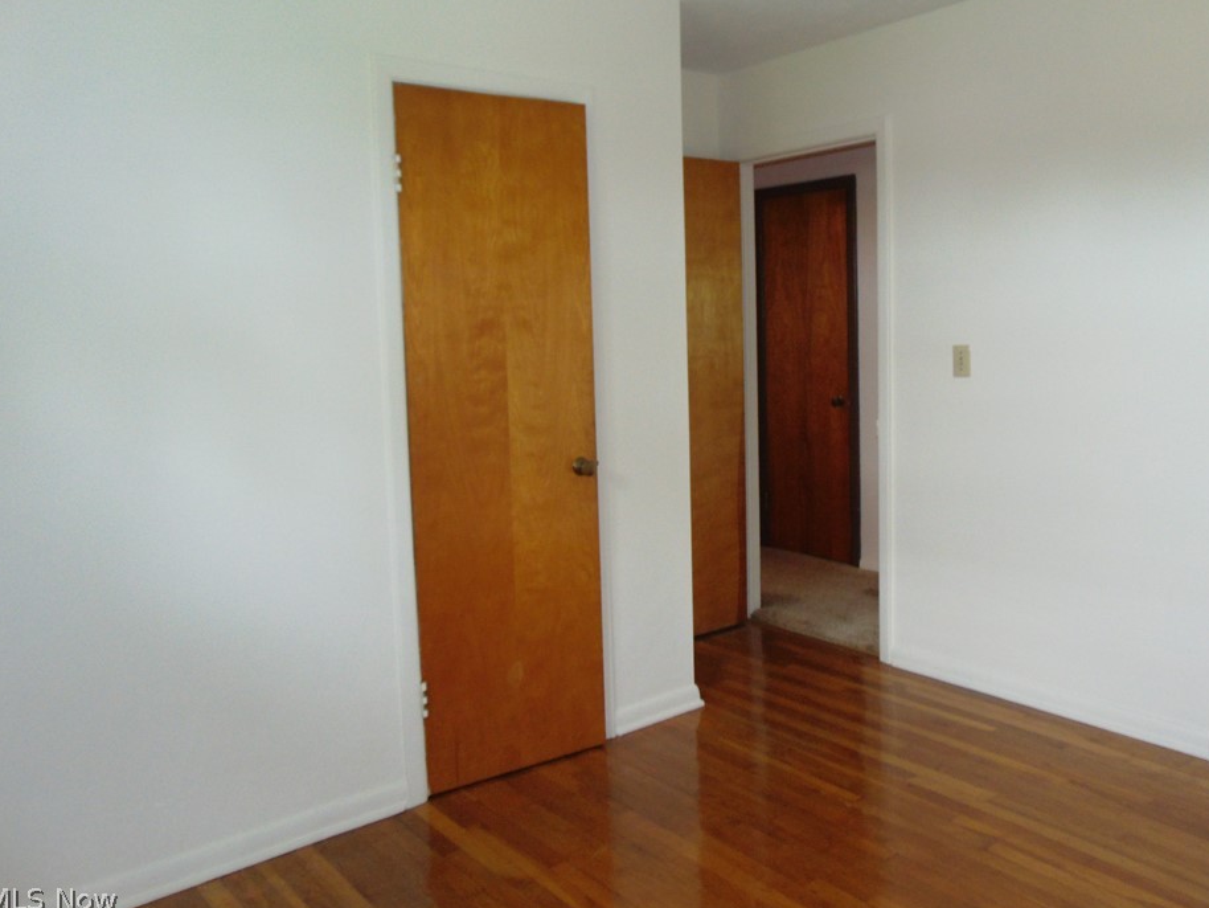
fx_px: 978
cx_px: 656
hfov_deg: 63.3
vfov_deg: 49.7
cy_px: 413
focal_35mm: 28
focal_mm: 4.5
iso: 200
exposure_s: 1/30
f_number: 3
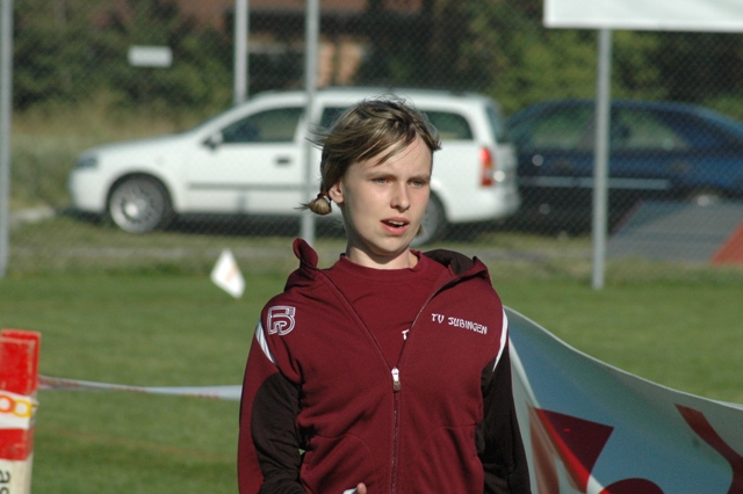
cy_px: 247
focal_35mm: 300
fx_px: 6188
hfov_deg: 6.9
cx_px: 372
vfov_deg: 4.6
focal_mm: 200
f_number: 9
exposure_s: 1/2500
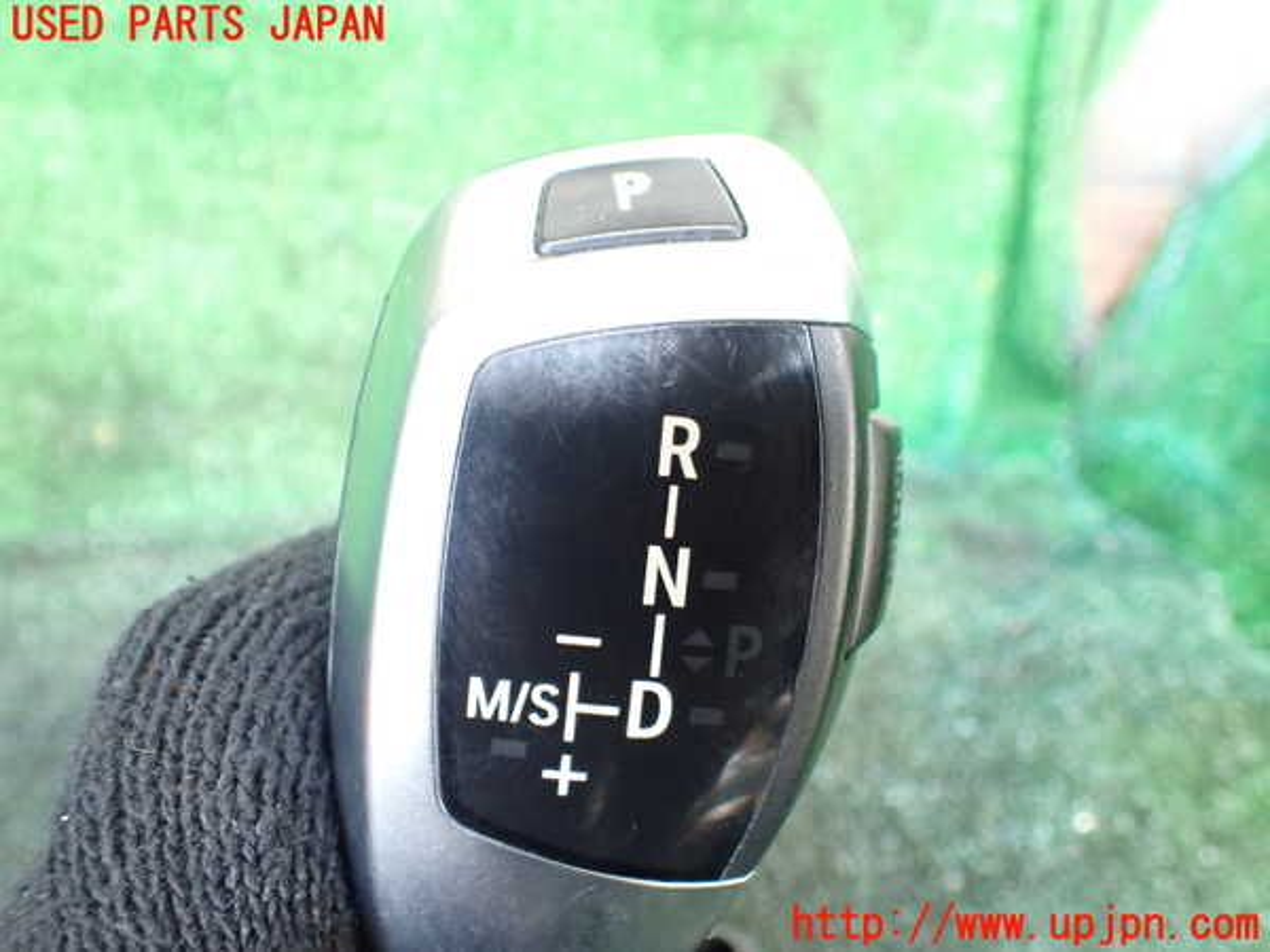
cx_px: 635
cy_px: 476
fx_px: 1101
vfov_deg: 46.8
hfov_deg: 60.0
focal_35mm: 30
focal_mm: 5.4
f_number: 2.3
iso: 800
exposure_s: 1/80
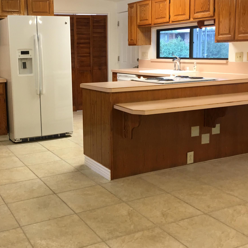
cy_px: 105
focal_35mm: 44
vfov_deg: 38.3
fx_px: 357
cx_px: 73
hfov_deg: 37.7
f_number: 2.2
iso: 32
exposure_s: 1/15
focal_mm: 4.15
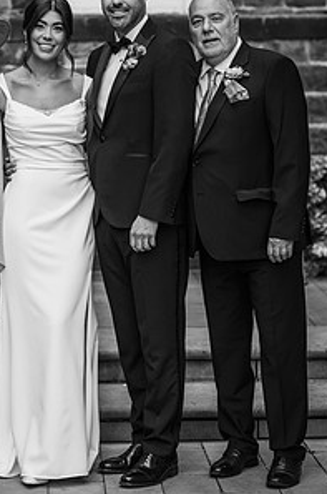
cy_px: 168
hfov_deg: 10.6
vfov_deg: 15.9
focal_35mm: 129
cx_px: 92
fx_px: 1764
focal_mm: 85
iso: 100
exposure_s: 1/640
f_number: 2.2
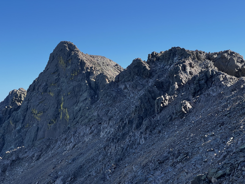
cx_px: 122
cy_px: 92
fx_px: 545
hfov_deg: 25.3
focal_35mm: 77
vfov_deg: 19.1
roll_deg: -0.7
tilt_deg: +2.0
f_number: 2.8
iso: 32
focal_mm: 9
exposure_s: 1/442
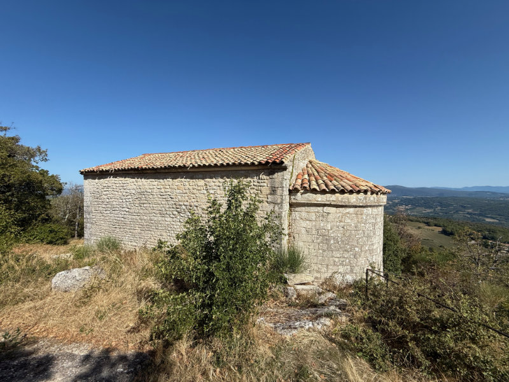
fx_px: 206
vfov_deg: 85.7
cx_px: 254
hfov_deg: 102.1
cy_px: 191
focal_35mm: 14
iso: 50
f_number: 2.2
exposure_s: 1/2976
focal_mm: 2.2
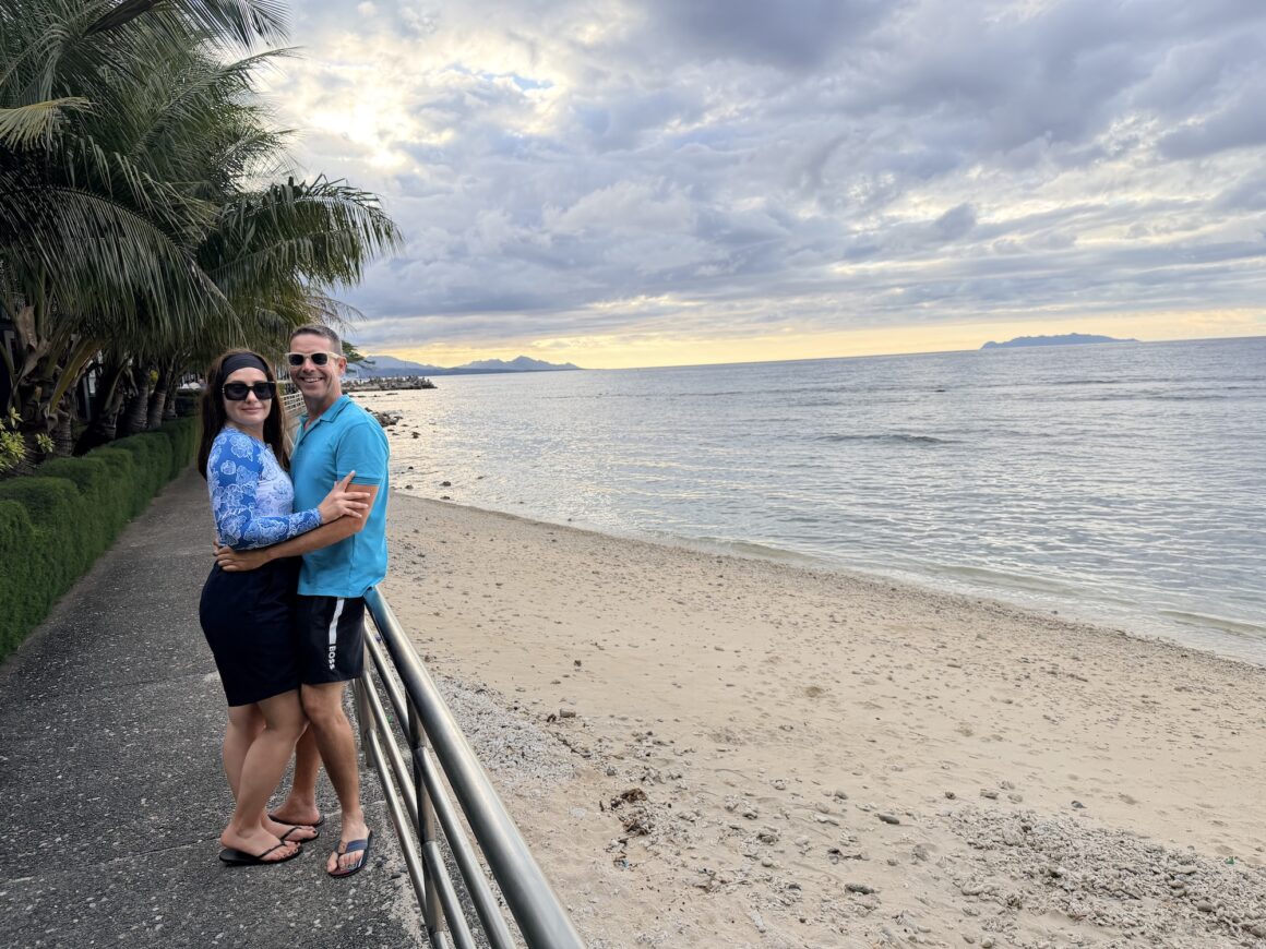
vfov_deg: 56.8
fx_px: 878
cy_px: 474
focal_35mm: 24
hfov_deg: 71.6
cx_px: 633
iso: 100
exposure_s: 1/878
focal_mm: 6.76
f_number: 1.78
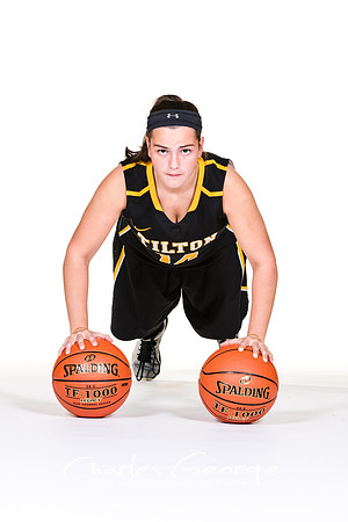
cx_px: 174
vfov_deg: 10.5
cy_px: 261
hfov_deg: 7.0
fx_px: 2827
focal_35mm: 195
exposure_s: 1/160
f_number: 6.3
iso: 200
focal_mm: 130
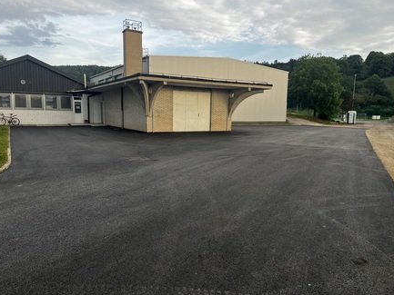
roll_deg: -0.5
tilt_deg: -7.9
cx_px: 198
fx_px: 307
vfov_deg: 51.4
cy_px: 152
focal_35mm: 27
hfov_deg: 65.3
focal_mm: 5.1
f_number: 1.6
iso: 50
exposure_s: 1/608
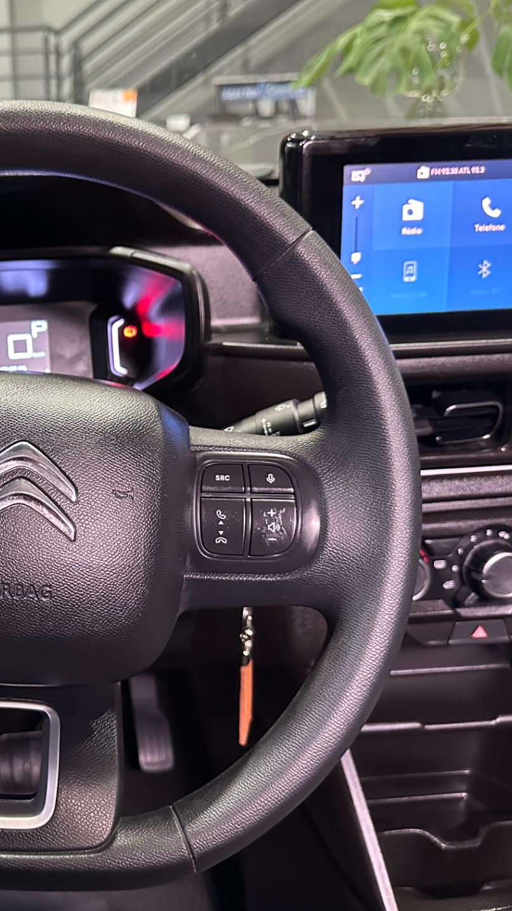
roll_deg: +2.8
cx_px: 41
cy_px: 457
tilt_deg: -20.6
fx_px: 844
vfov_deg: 56.6
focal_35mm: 35
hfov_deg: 31.9
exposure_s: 1/44
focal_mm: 6.86
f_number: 1.78
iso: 1000
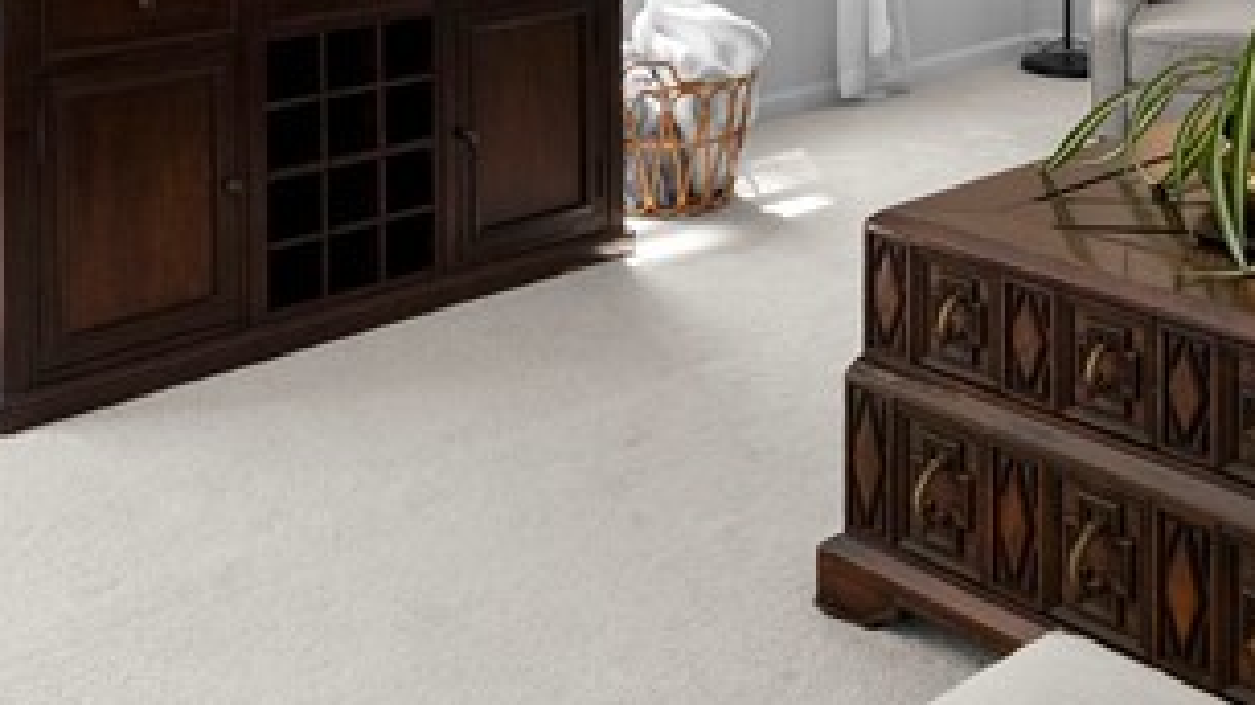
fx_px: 1730
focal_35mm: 52
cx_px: 484
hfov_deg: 39.6
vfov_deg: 20.9
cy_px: -221
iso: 1250
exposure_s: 1/100
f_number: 8
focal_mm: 14
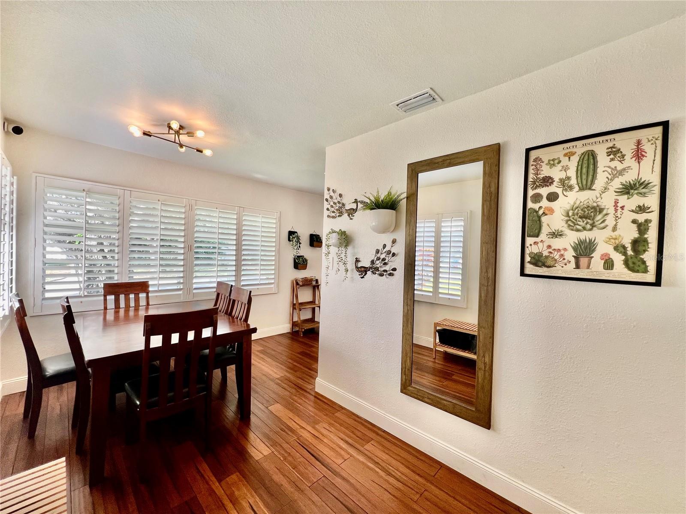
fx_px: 258
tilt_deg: -1.2
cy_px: 257
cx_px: 343
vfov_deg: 89.9
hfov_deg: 106.2
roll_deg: -1.3
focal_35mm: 13
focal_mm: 1.57
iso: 50
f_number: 1.8
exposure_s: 1/99
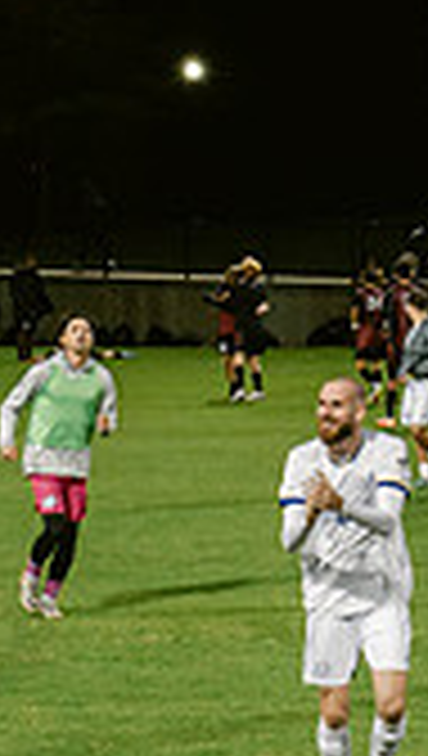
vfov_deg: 8.5
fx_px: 5084
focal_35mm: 253
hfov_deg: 4.6
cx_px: 1252
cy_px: 452
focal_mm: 70
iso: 2000
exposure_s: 1/160
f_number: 5
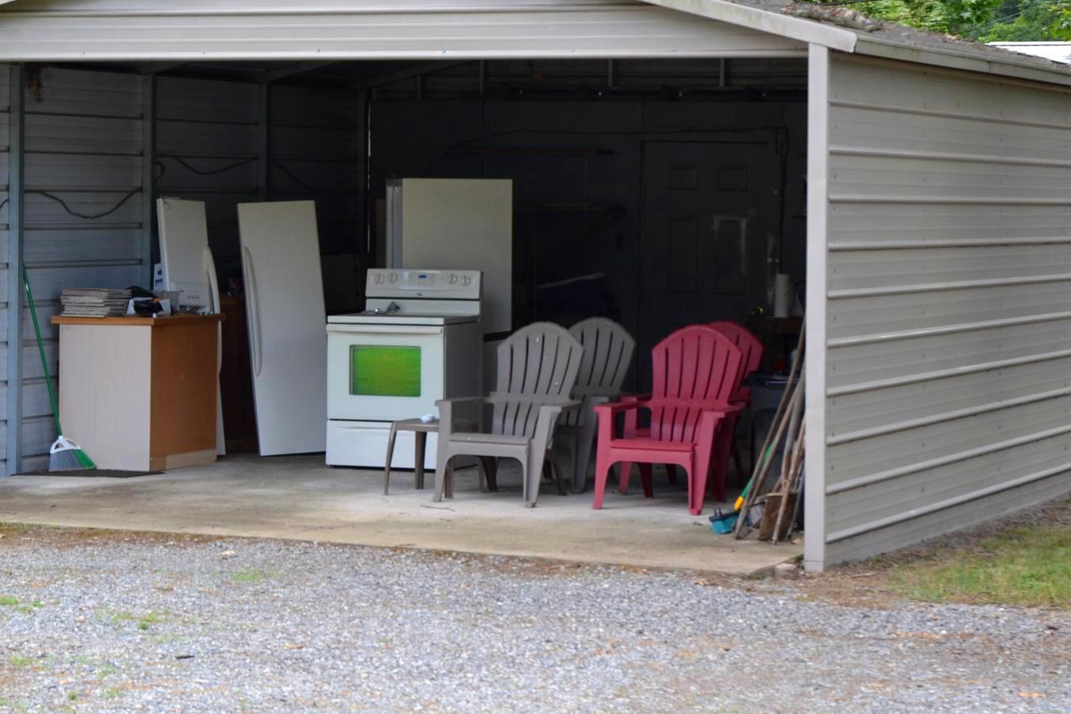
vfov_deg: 12.8
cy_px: 206
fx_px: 3182
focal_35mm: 107
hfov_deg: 19.1
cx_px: 524
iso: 280
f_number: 5.6
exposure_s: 1/125
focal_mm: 46
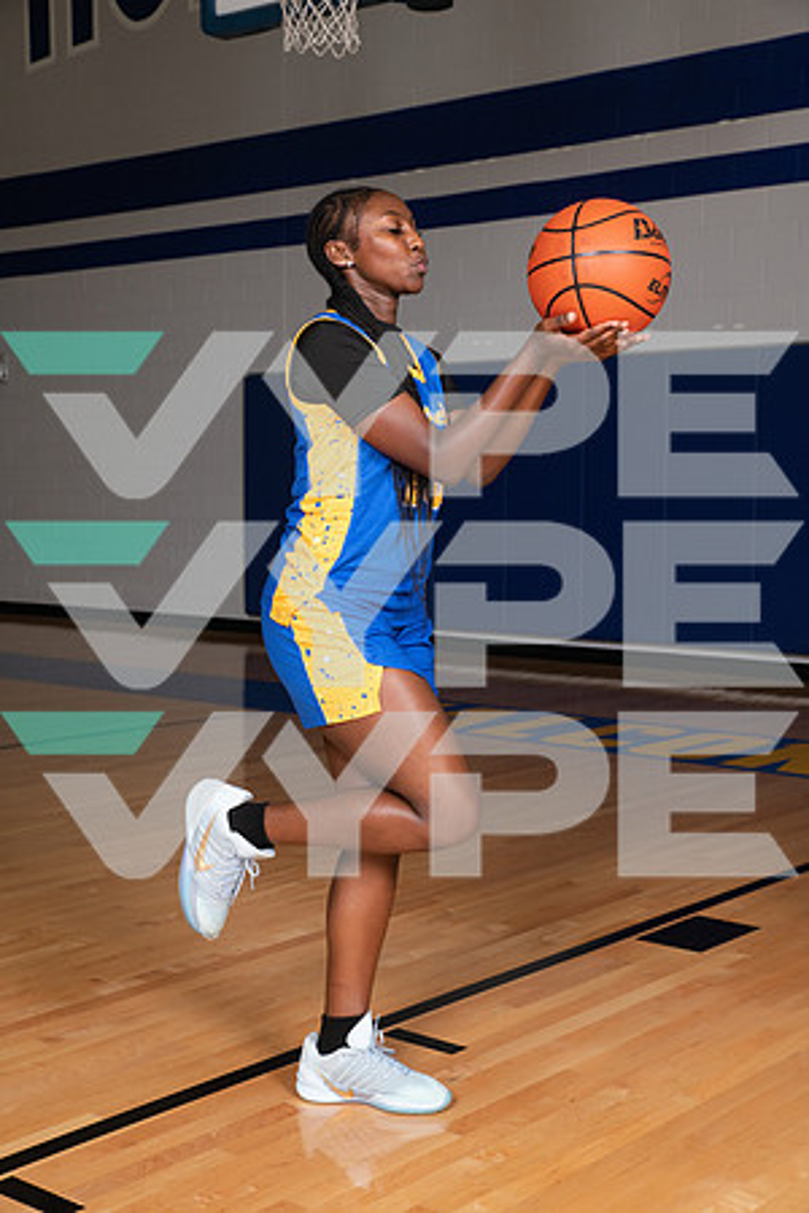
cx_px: 404
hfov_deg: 26.0
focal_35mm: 52
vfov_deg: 38.2
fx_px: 1753
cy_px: 606
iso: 500
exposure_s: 1/320
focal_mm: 52
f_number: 7.1
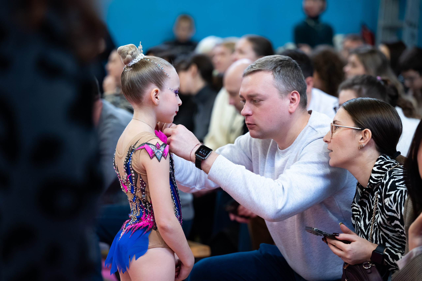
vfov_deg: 11.9
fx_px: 1347
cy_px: 140
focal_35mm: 115
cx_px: 211
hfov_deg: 17.8
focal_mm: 115
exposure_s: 1/640
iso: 3200
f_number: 3.2
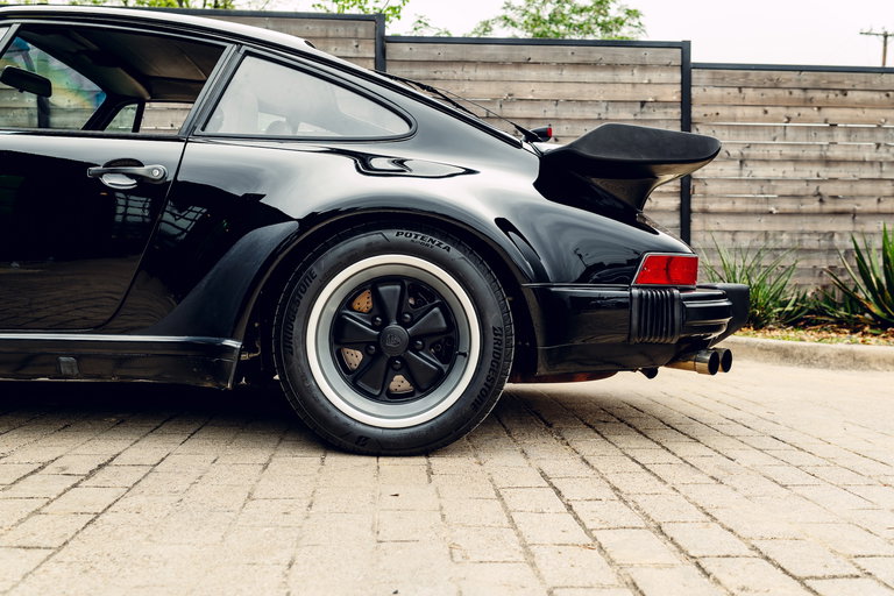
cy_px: 298
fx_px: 869
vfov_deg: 37.9
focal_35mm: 35
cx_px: 447
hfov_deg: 54.4
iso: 320
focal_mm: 35
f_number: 4.2
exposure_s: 1/50
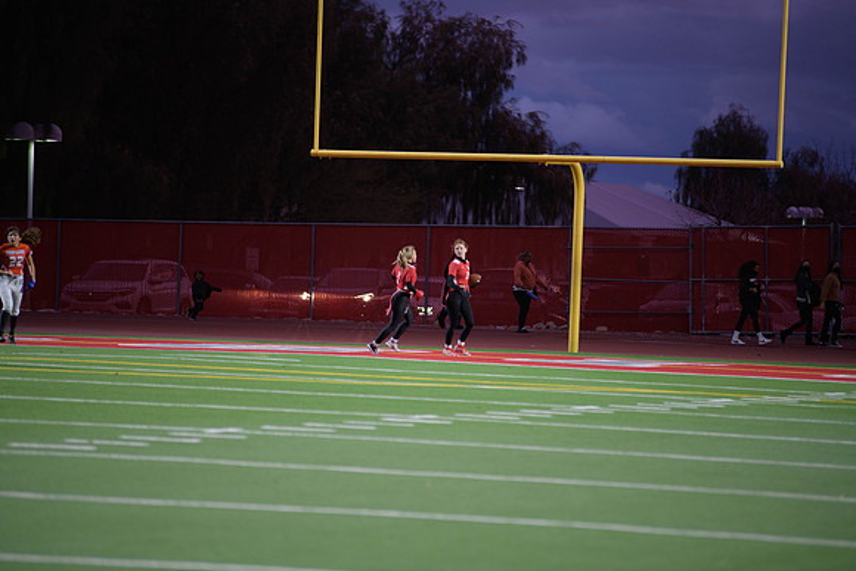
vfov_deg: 6.9
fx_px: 4756
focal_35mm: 200
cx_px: 428
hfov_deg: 10.3
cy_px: 286
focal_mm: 200
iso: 1000
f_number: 2.8
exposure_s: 1/200
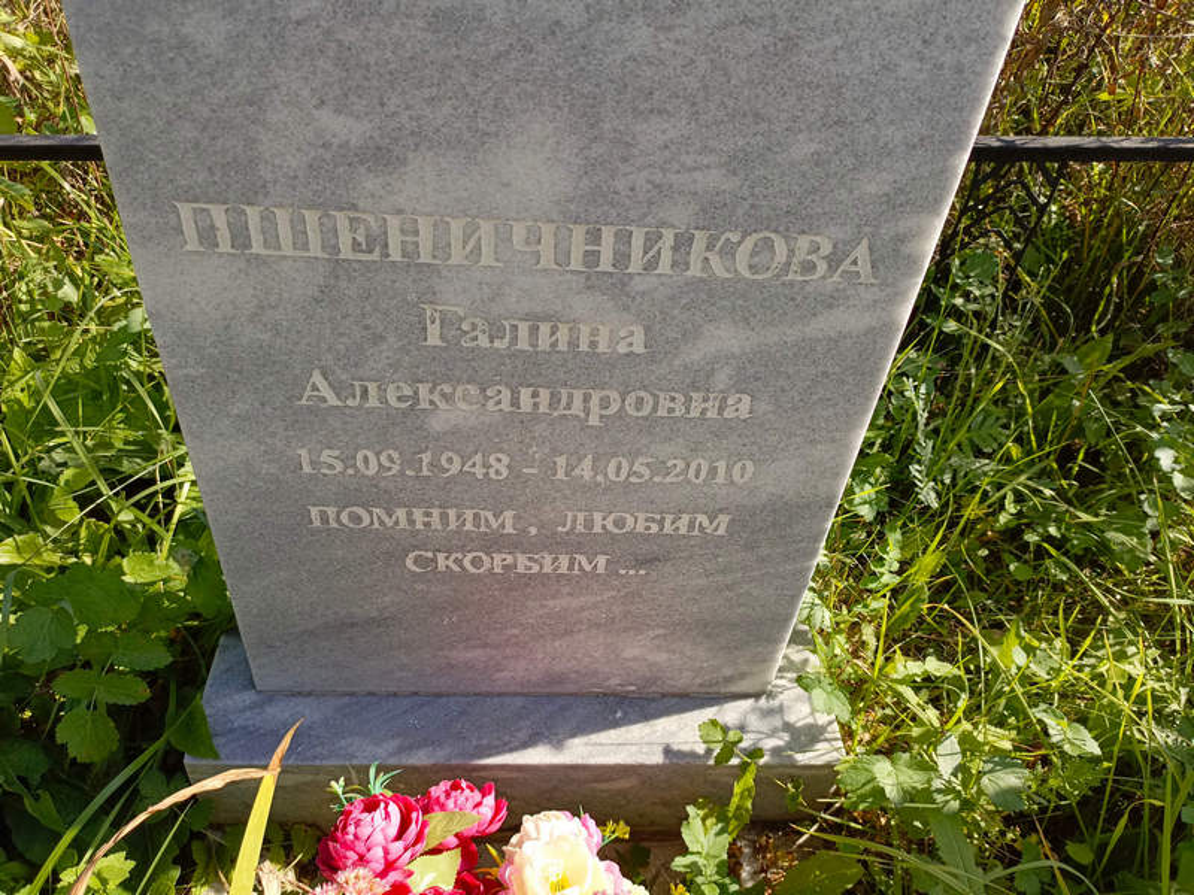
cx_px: 597
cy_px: 448
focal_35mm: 25
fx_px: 862
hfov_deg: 69.4
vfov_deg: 54.9
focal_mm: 4.76
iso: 114
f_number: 1.69
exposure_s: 1/535
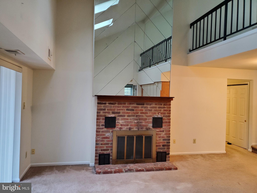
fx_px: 193
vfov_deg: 53.1
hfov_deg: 67.3
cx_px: 128
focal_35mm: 26
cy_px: 96
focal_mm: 4.3
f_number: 1.5
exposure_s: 1/40
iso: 250
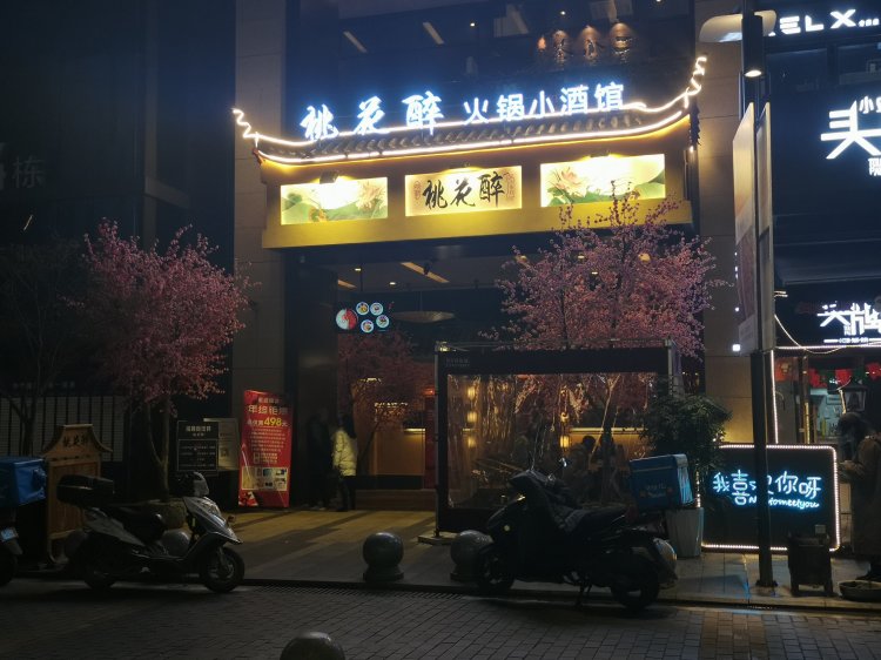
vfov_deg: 37.7
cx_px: 440
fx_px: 967
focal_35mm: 38
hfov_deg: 49.0
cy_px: 330
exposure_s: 1/100
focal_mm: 4.75
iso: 100
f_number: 1.8
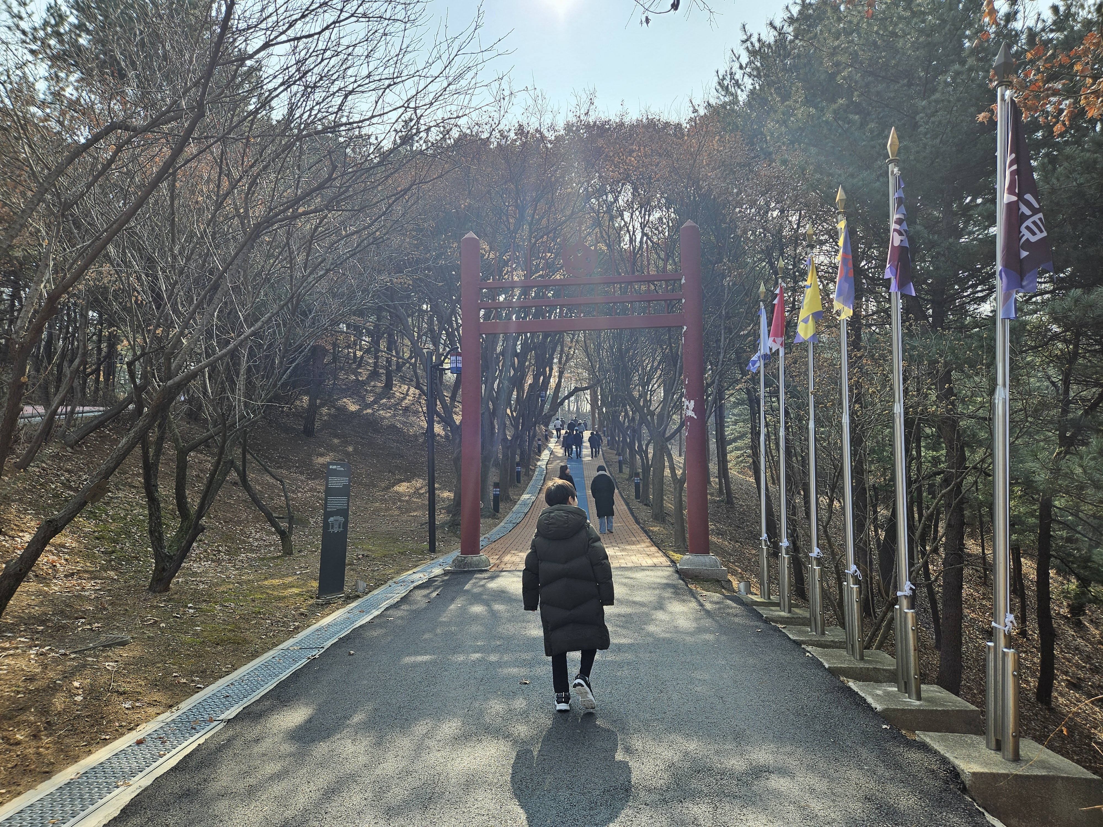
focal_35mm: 23
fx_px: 733
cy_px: 414
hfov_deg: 73.9
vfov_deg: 58.9
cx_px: 552
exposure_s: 1/673
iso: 25
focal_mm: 5.4
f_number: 1.8
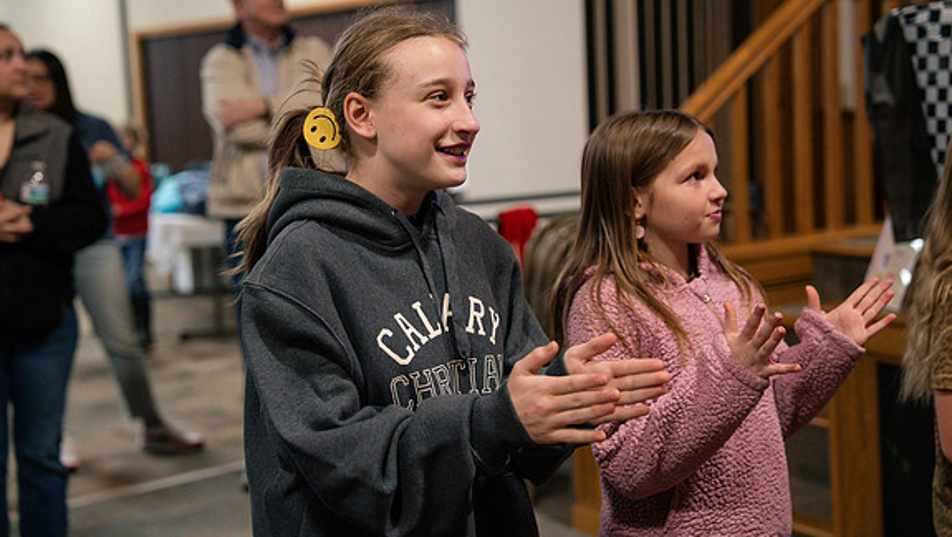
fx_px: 1414
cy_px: 220
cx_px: 474
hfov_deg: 37.2
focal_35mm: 56
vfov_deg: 21.5
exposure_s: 1/320
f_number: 2.8
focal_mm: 53
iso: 2500
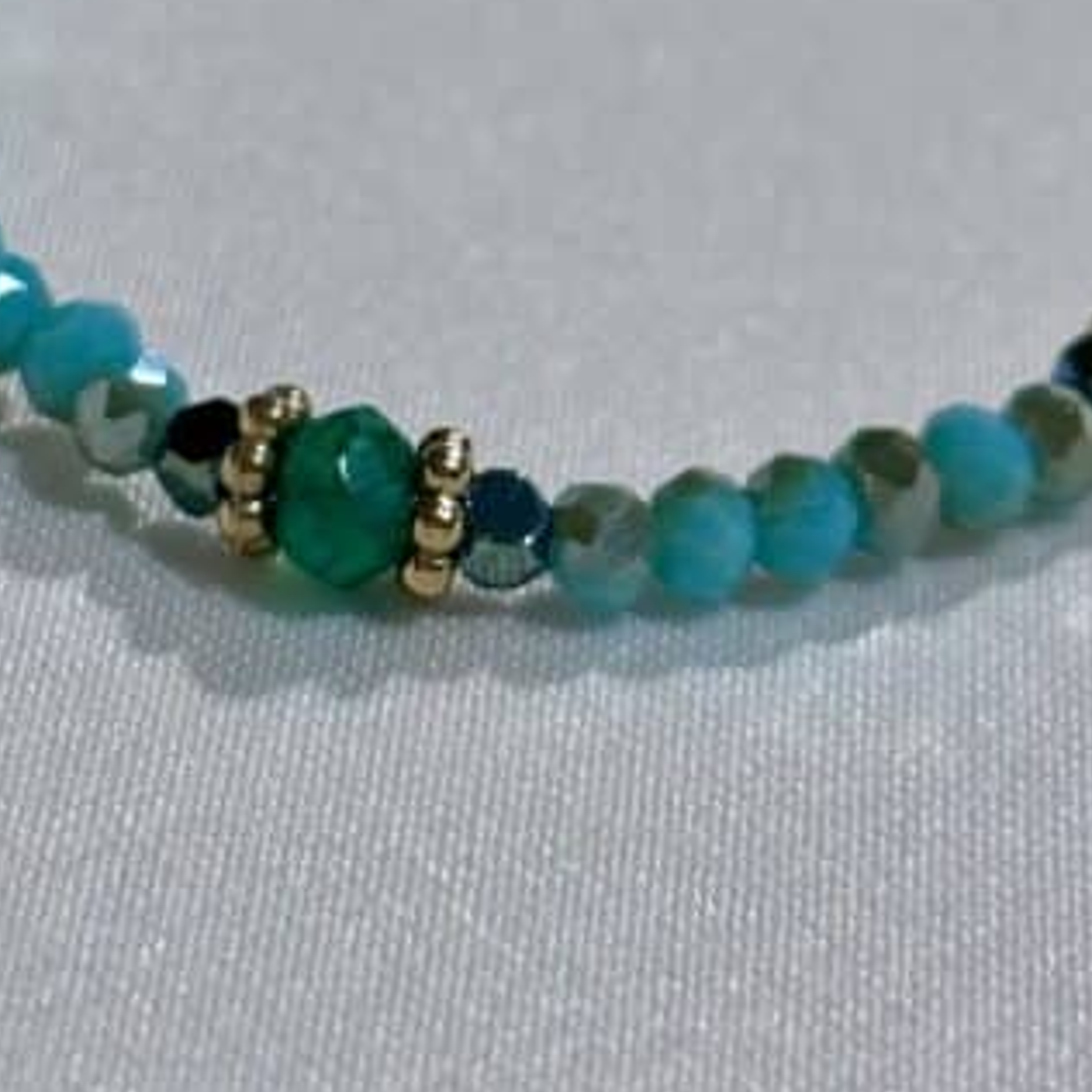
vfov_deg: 11.7
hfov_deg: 11.7
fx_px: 5318
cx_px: 442
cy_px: 390
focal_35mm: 149
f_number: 1.6
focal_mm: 5.96
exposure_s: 1/249
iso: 32
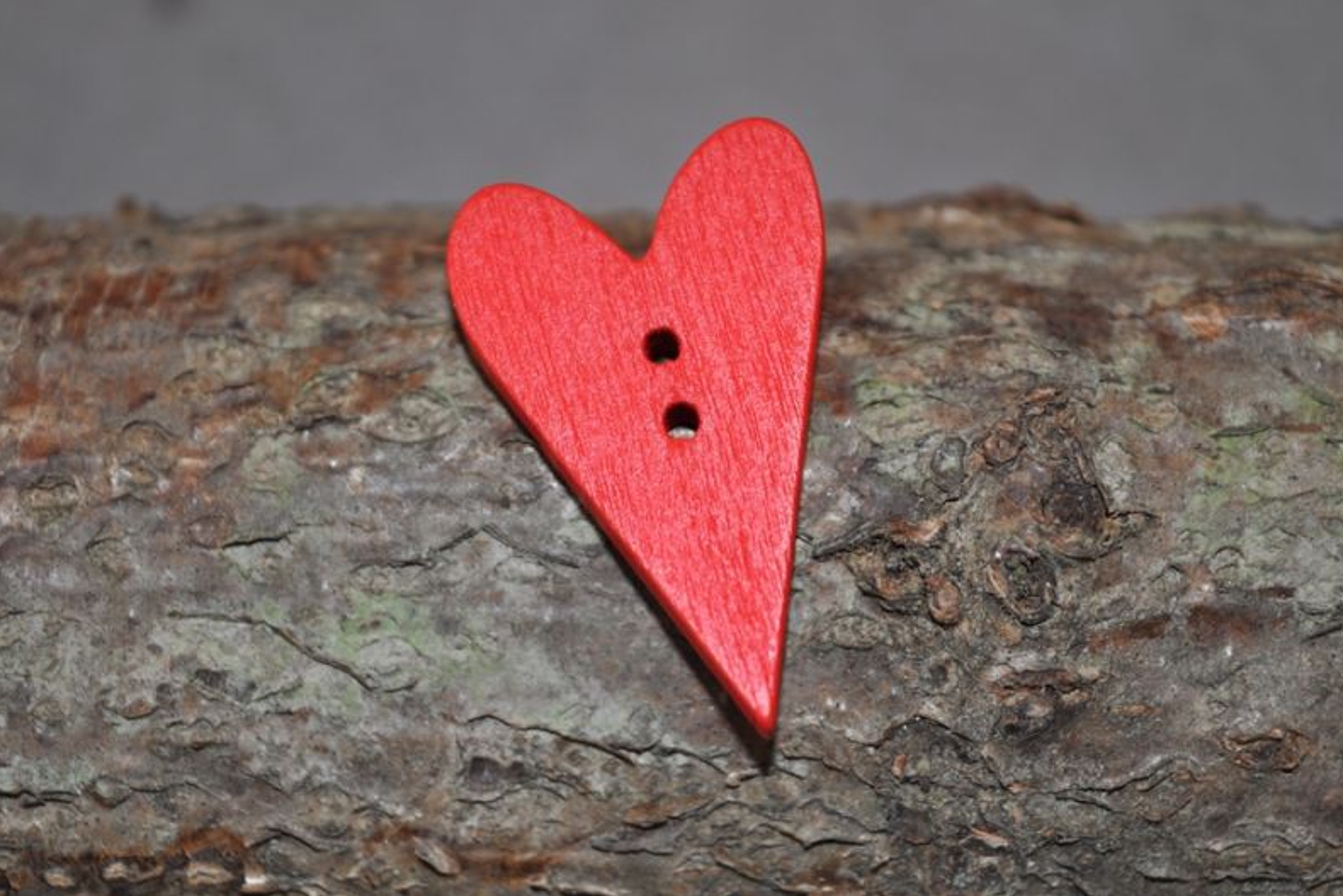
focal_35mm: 84
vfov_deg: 16.4
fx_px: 3116
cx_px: 673
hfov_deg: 24.3
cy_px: 445
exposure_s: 1/60
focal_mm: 55
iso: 200
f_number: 5.6
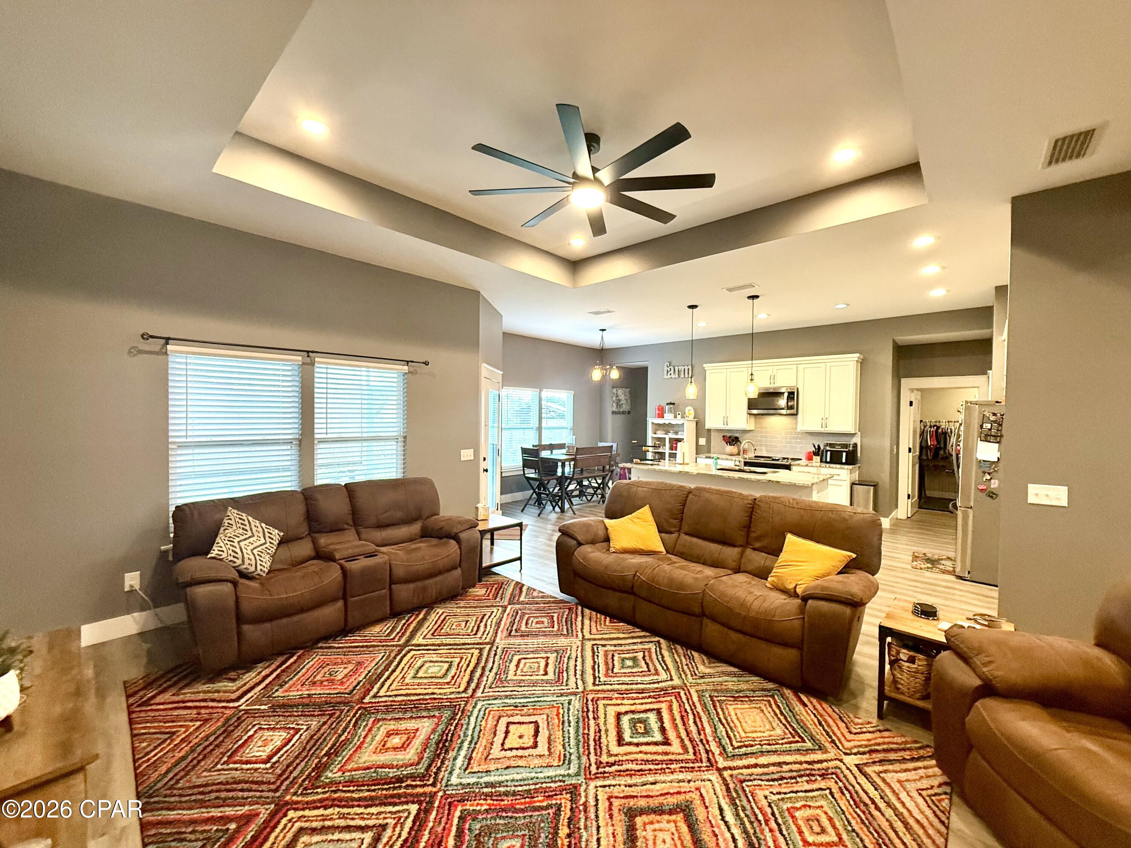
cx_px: 566
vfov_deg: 85.7
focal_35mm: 14
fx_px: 457
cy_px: 424
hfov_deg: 102.1
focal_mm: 2.22
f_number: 2.2
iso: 320
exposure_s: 1/60
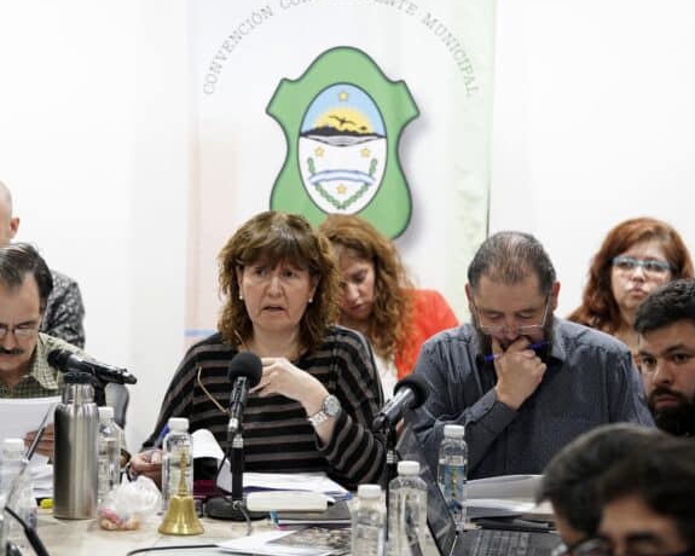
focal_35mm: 151
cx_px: 285
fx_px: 3106
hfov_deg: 12.8
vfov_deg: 10.2
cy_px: 277
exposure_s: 1/160
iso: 2500
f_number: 4
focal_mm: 133
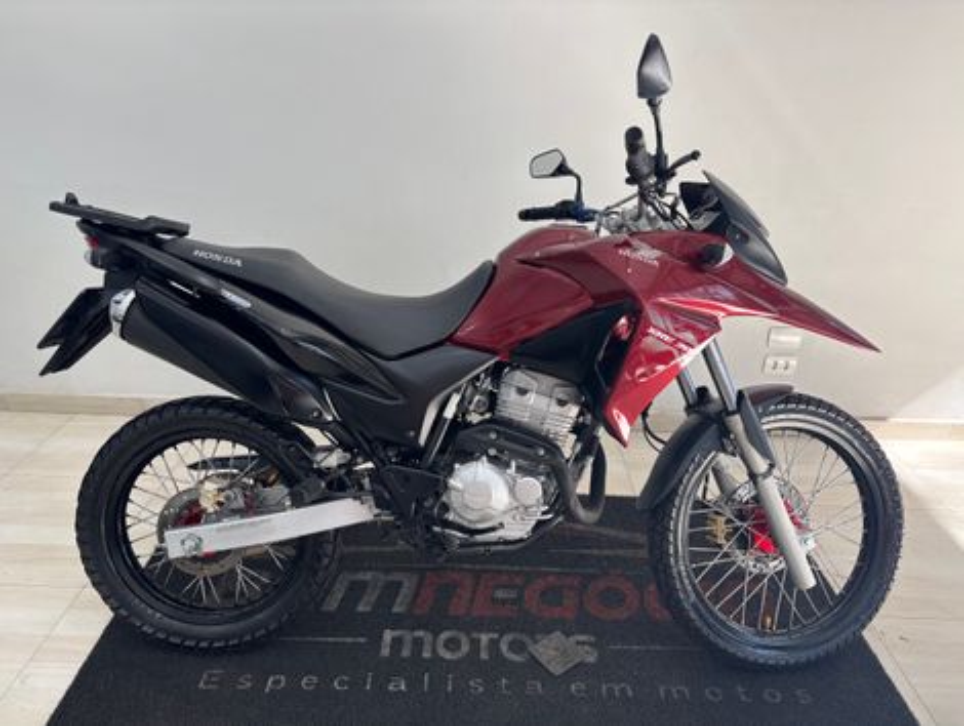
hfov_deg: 67.2
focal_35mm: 26
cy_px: 363
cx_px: 482
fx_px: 725
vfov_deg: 53.2
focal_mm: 5.96
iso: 50
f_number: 1.6
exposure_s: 1/120
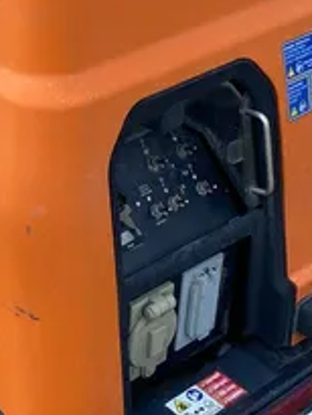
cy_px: 31
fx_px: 1116
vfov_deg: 20.6
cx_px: 32
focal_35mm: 93
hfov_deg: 15.7
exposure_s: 1/782
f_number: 1.8
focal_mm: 4.25
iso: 32
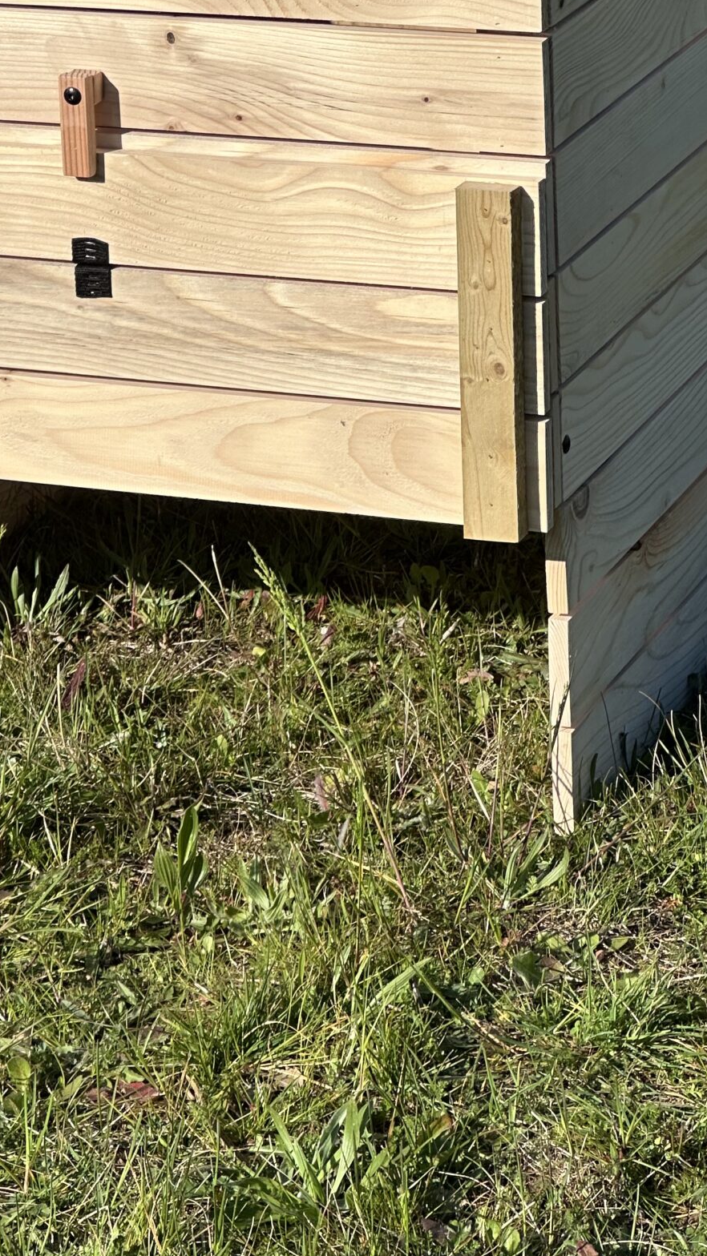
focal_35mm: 137
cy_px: 292
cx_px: 224
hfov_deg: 8.8
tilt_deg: -17.2
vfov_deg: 15.6
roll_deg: +3.4
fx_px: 4566
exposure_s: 1/1143
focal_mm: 9
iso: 32
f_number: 2.8
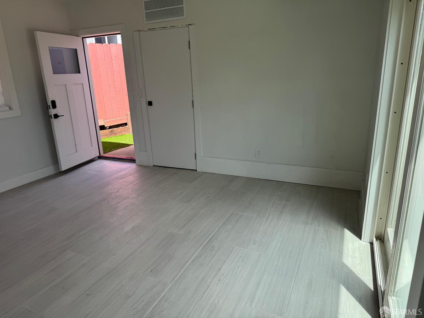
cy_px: 159
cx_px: 212
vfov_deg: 56.8
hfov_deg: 71.6
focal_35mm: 24
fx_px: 294
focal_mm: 6.76
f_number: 1.78
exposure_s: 1/938
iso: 80
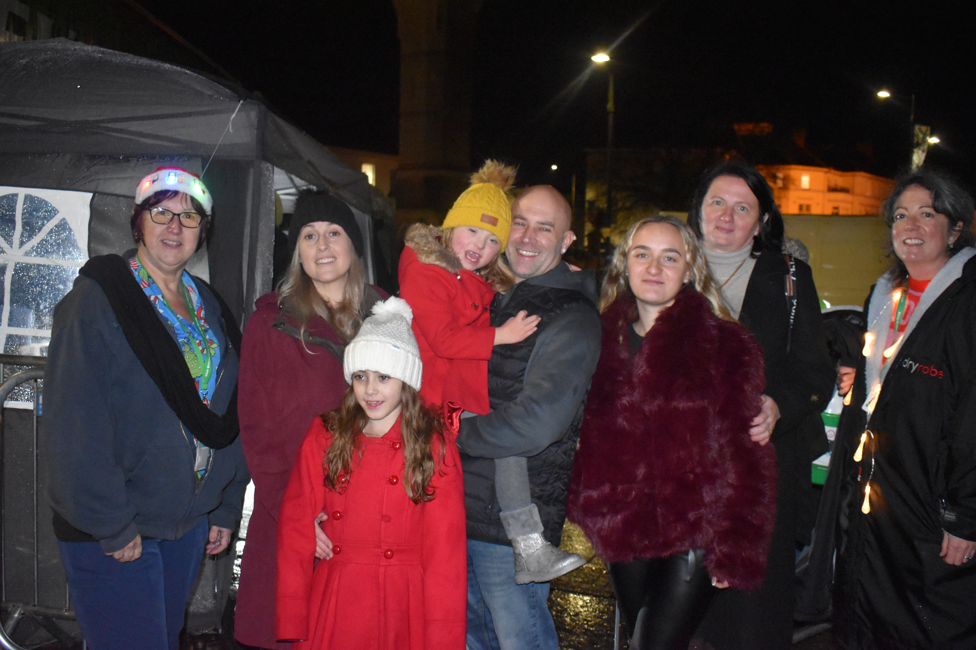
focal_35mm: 33
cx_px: 488
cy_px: 325
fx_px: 895
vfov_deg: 40.0
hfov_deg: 57.2
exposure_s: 1/60
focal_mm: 22
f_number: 3.8
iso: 6400
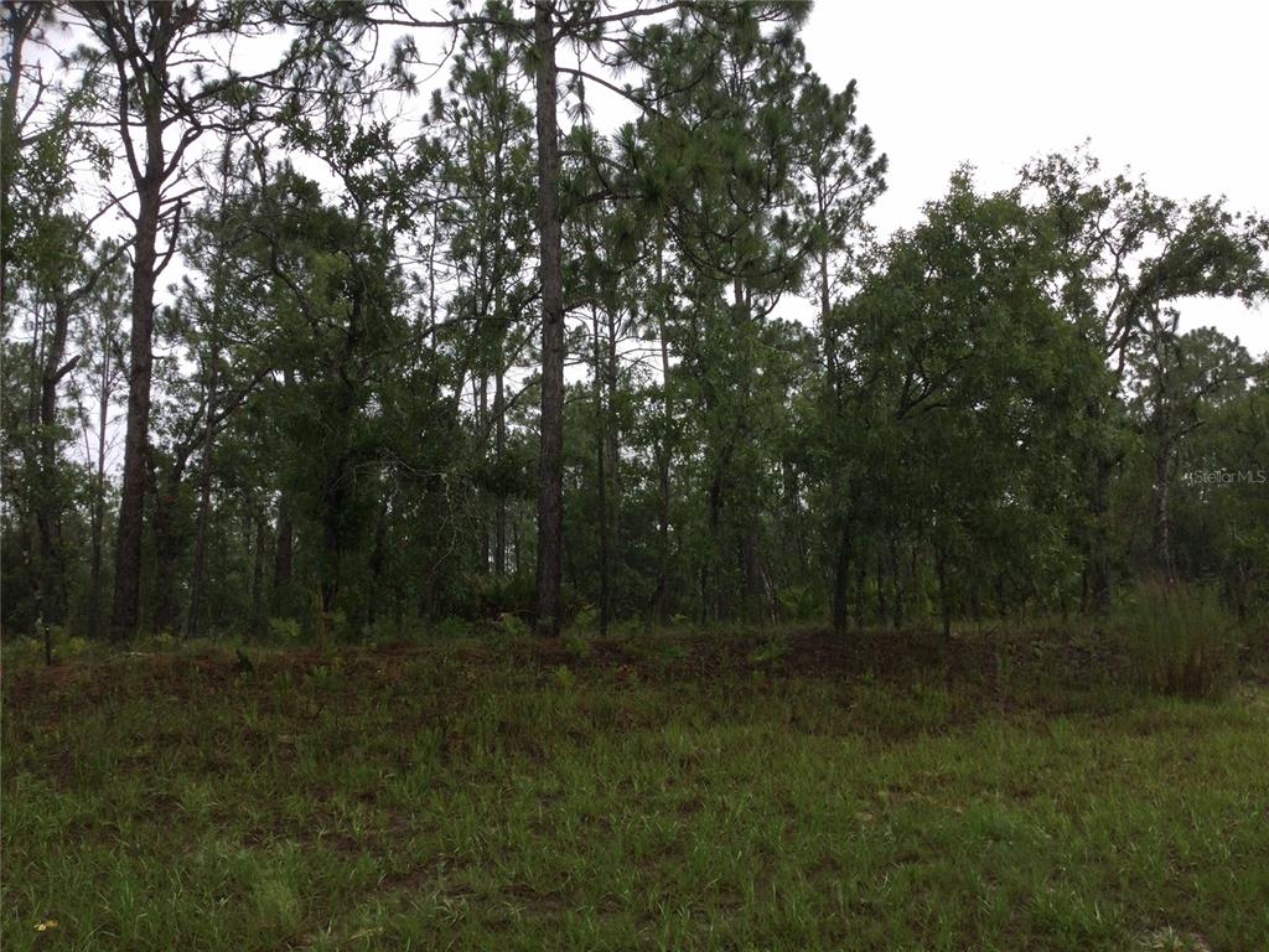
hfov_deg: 58.4
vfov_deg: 45.4
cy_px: 476
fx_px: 1136
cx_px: 634
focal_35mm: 31
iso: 25
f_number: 2.4
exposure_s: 1/214
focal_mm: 3.3
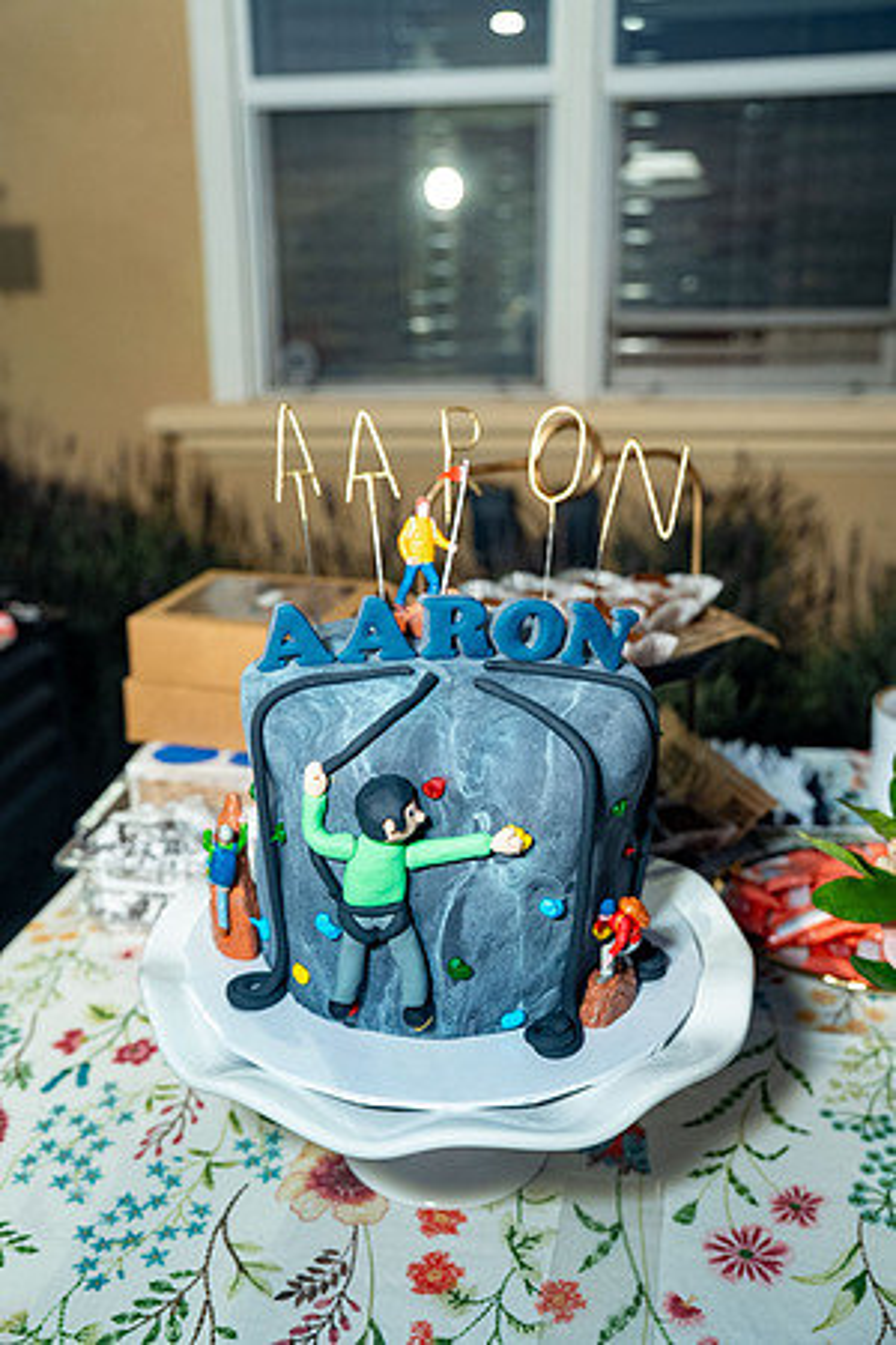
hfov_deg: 41.1
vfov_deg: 58.7
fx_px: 1195
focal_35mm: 32
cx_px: 448
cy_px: 672
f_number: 3.5
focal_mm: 32
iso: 640
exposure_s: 1/160
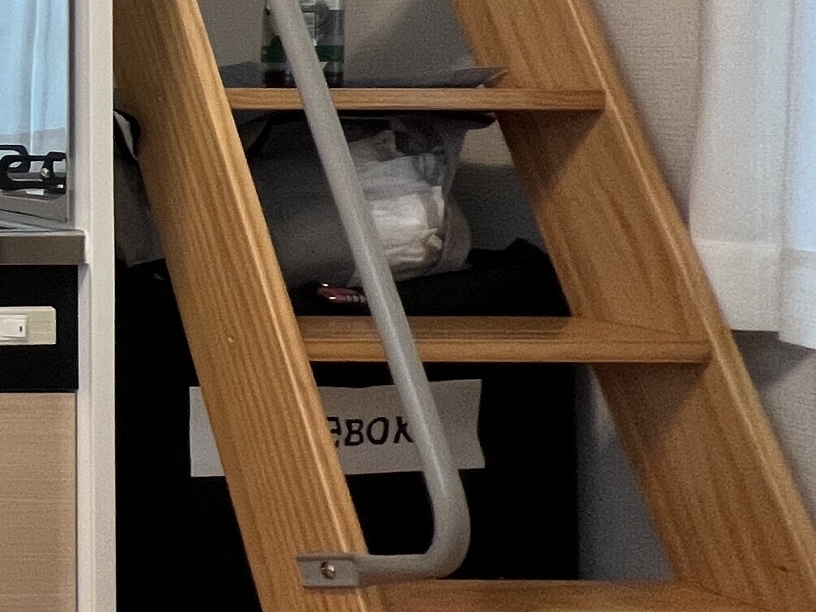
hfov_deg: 19.7
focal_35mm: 52
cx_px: -801
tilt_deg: +0.1
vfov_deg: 27.2
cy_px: 81
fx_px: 1226
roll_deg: +0.3
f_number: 1.8
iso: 125
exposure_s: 1/100
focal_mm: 1.57
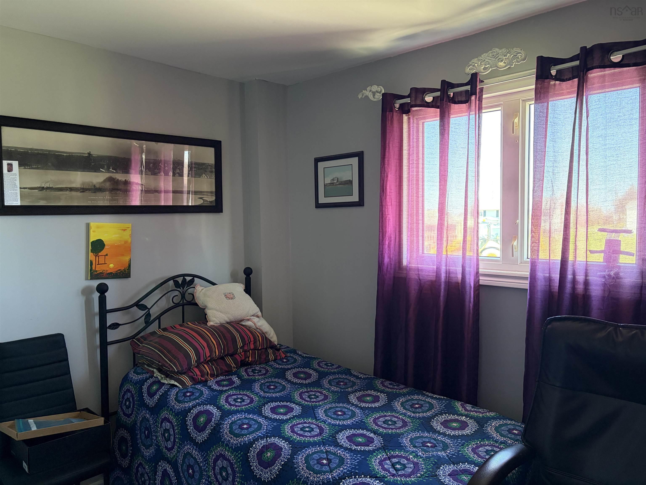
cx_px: 323
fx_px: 485
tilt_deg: -1.7
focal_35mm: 26
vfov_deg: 53.1
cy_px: 242
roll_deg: -0.1
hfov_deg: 67.3
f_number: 1.6
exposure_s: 1/60
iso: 250
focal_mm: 5.96
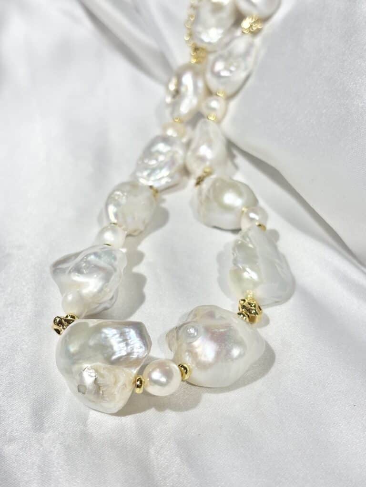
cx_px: 183
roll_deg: +7.1
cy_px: 244
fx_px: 733
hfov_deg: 28.0
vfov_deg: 36.8
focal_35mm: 52
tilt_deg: -29.3
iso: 32
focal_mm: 5.96
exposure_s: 1/340
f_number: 1.6
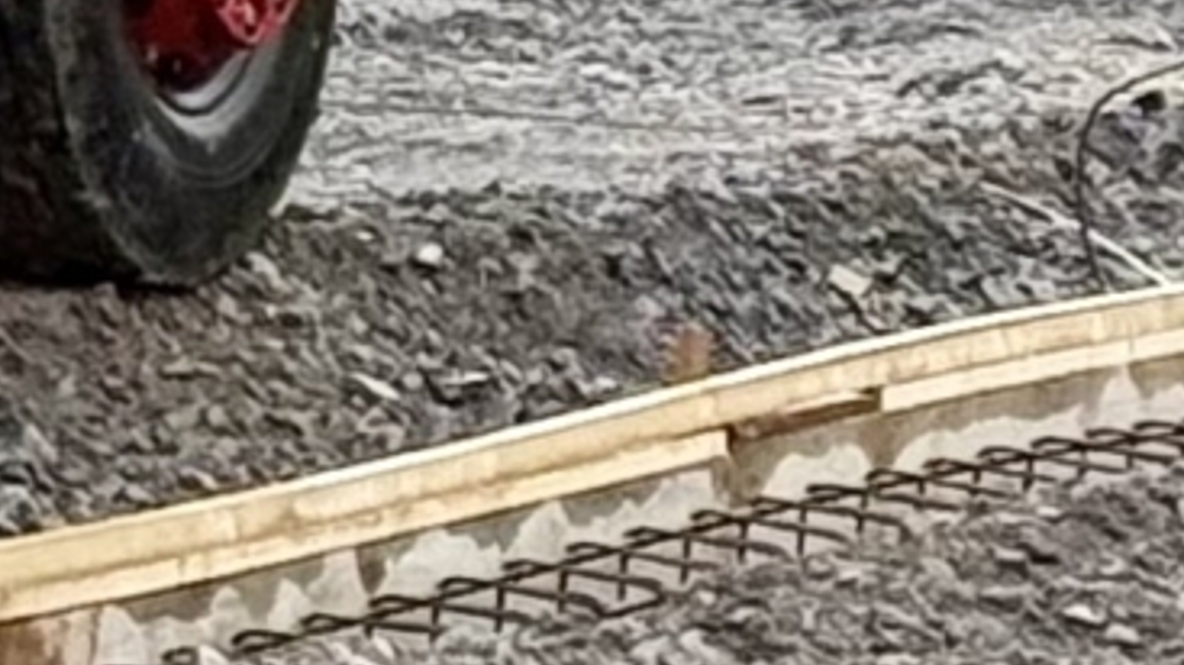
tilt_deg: -0.1
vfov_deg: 3.2
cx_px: -2842
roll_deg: -0.8
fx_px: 11453
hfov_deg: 5.4
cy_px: -1553
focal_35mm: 365
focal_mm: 6.76
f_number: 1.78
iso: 80
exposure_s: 1/810
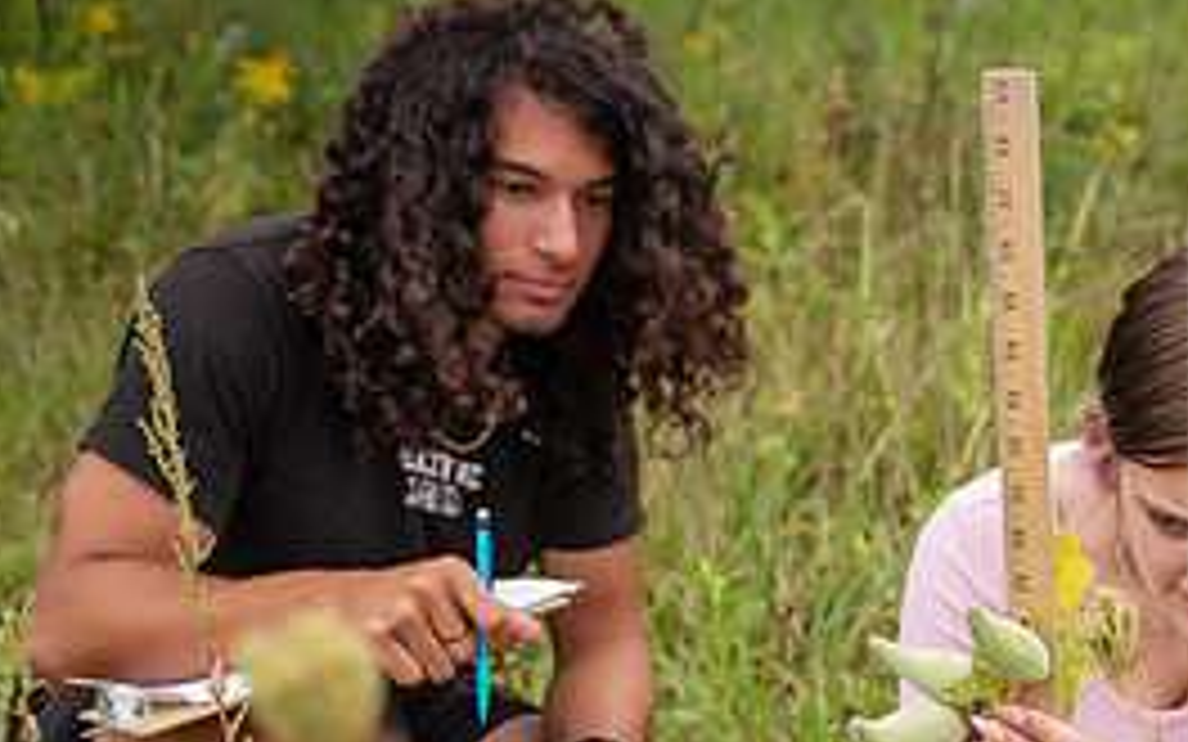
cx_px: 1053
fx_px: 2104
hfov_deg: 30.3
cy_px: 758
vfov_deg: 19.4
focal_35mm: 65
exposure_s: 1/320
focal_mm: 29
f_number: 3.2
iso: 80
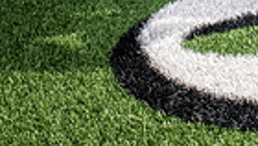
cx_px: 273
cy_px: -257
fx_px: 808
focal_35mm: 118
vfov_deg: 8.8
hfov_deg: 17.6
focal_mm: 35
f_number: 7.1
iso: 125
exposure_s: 1/400
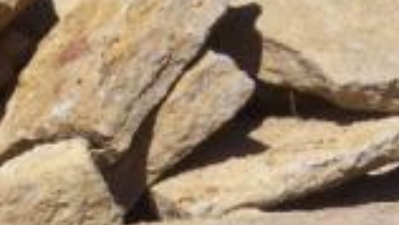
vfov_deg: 3.9
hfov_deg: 7.0
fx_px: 3270
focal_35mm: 309
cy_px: 273
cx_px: 121
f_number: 8
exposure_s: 1/350
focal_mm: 16.6
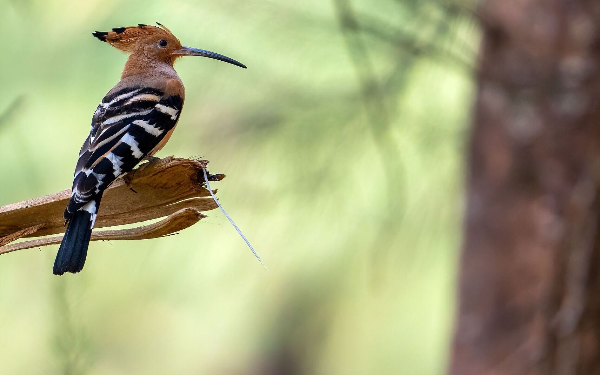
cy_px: 116
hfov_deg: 2.4
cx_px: 261
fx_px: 14031
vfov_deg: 1.5
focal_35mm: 858
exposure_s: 1/1000
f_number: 6.3
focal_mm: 600
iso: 1600
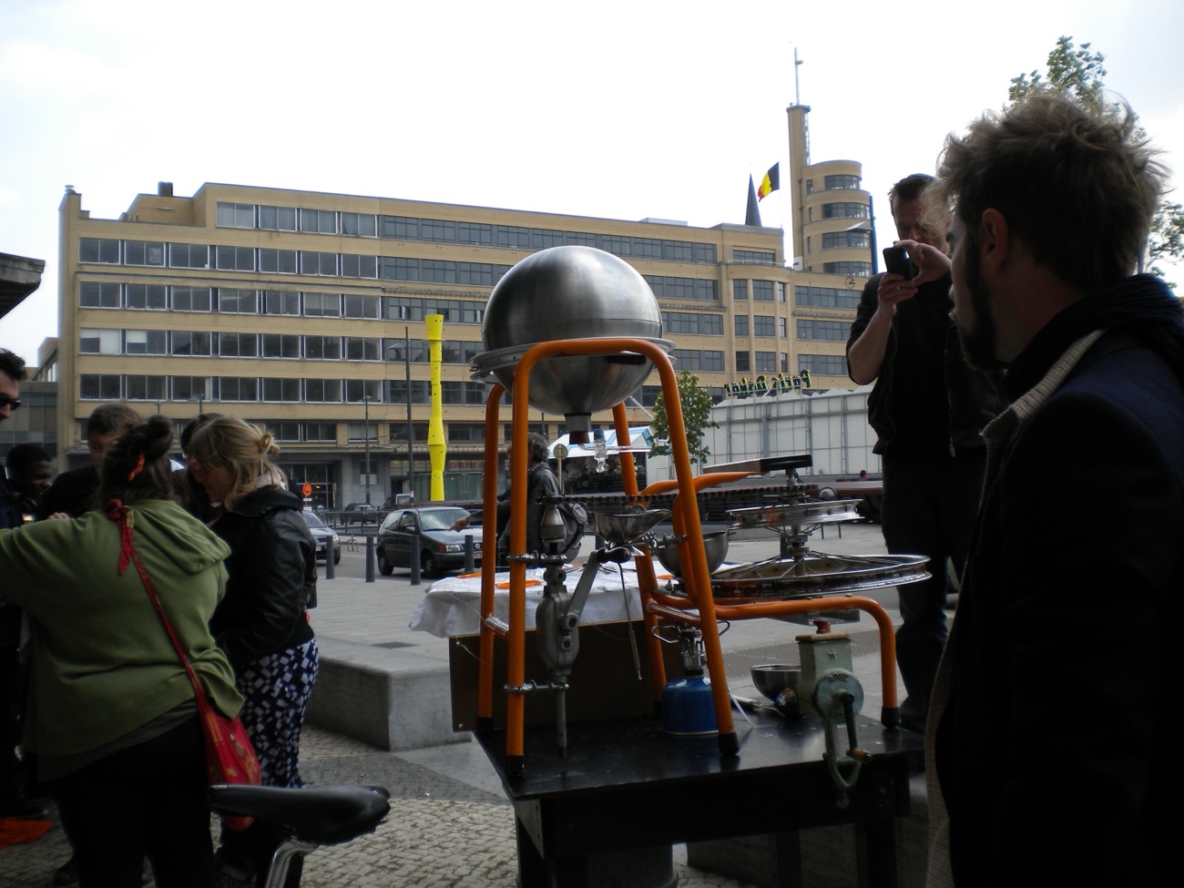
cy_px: 444
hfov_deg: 52.6
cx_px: 592
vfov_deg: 40.7
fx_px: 1197
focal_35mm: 35
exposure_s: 1/450
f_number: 4.6
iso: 80
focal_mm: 6.3
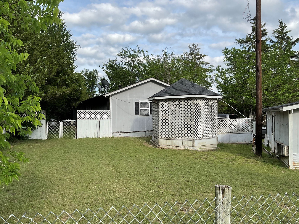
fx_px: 259
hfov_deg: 60.0
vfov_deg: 46.8
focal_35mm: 30
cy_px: 113
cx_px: 152
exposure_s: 1/1055
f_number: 1.8
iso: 16
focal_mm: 3
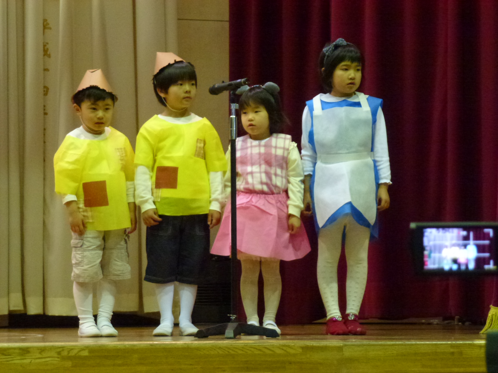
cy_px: 186
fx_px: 1741
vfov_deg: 12.2
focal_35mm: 121
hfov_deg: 16.3
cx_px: 249
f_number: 5.1
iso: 800
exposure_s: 1/15
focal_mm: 21.7
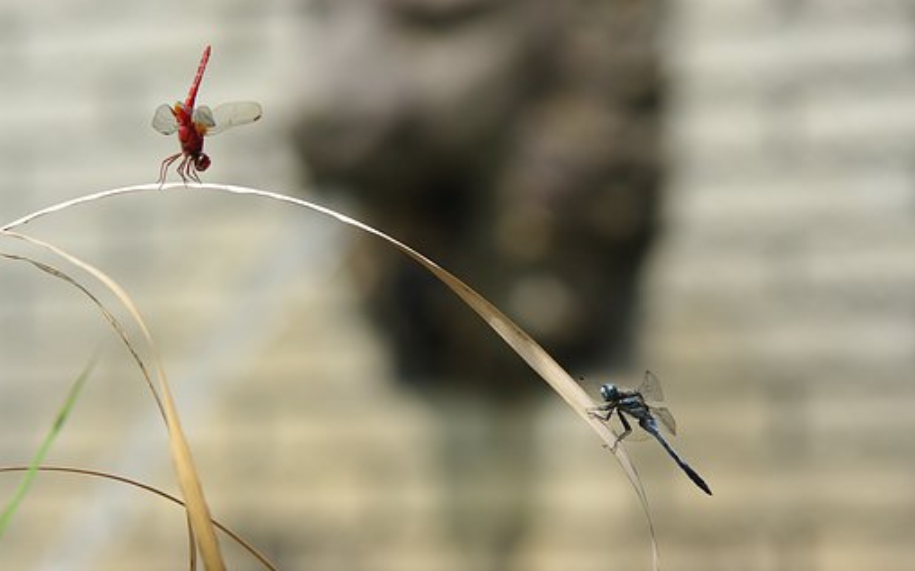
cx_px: 456
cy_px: 273
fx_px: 5683
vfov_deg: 5.8
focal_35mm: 228
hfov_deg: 9.2
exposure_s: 1/250
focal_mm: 148
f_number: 5
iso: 100
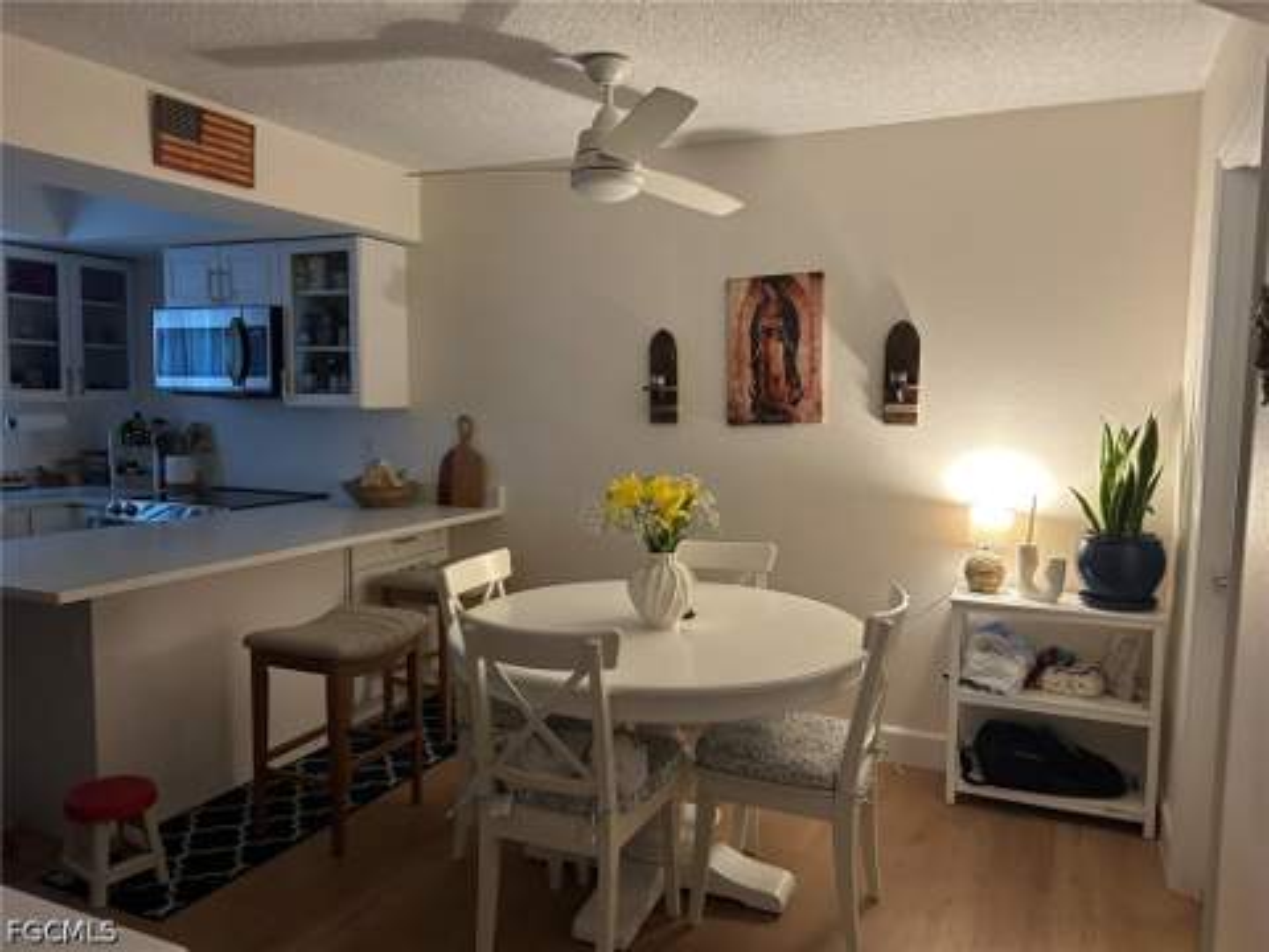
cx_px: 634
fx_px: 953
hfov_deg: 67.3
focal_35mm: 26
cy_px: 476
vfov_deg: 53.1
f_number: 1.5
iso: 400
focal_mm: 5.7
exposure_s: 1/40
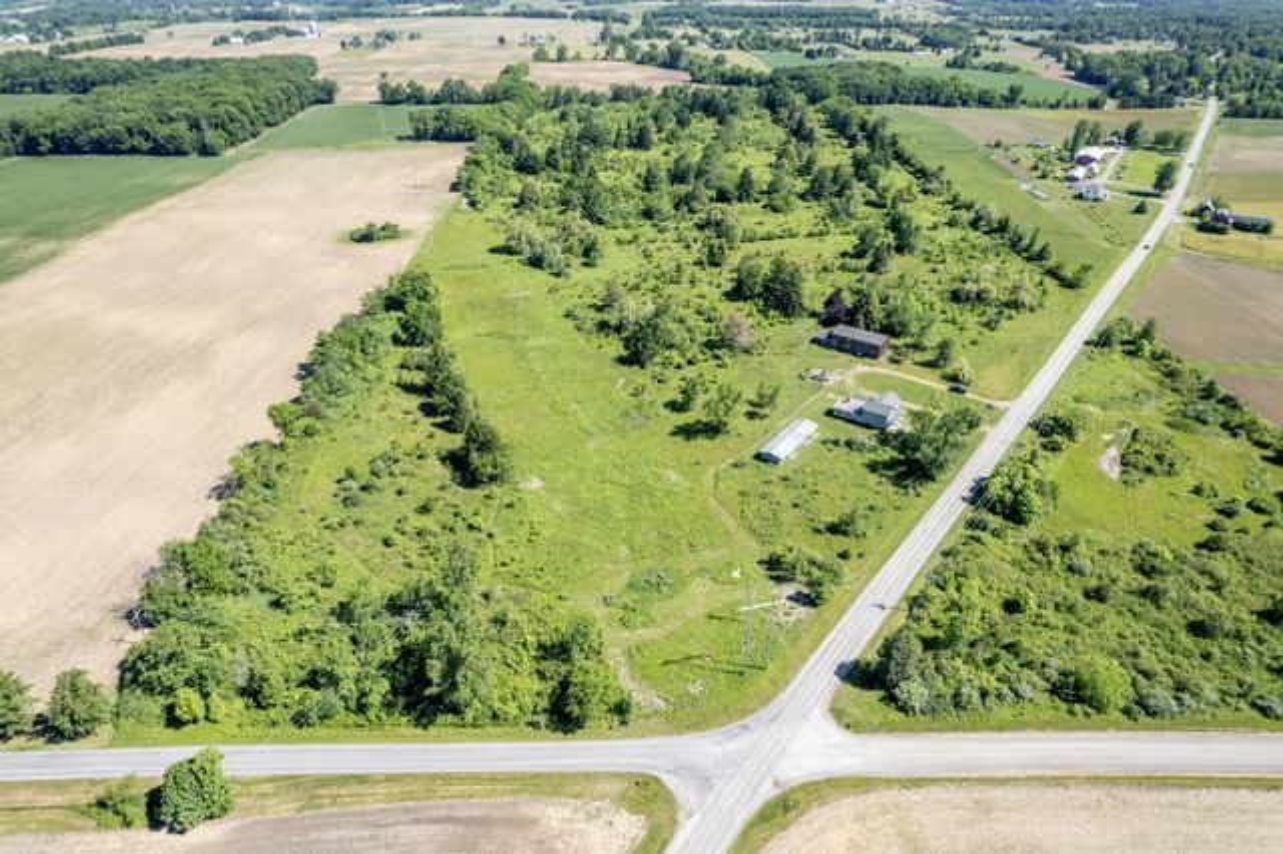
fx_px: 784
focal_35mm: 22
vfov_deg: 57.2
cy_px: 427
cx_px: 642
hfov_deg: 78.6
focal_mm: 8.38
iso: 100
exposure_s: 1/1250
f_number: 2.8
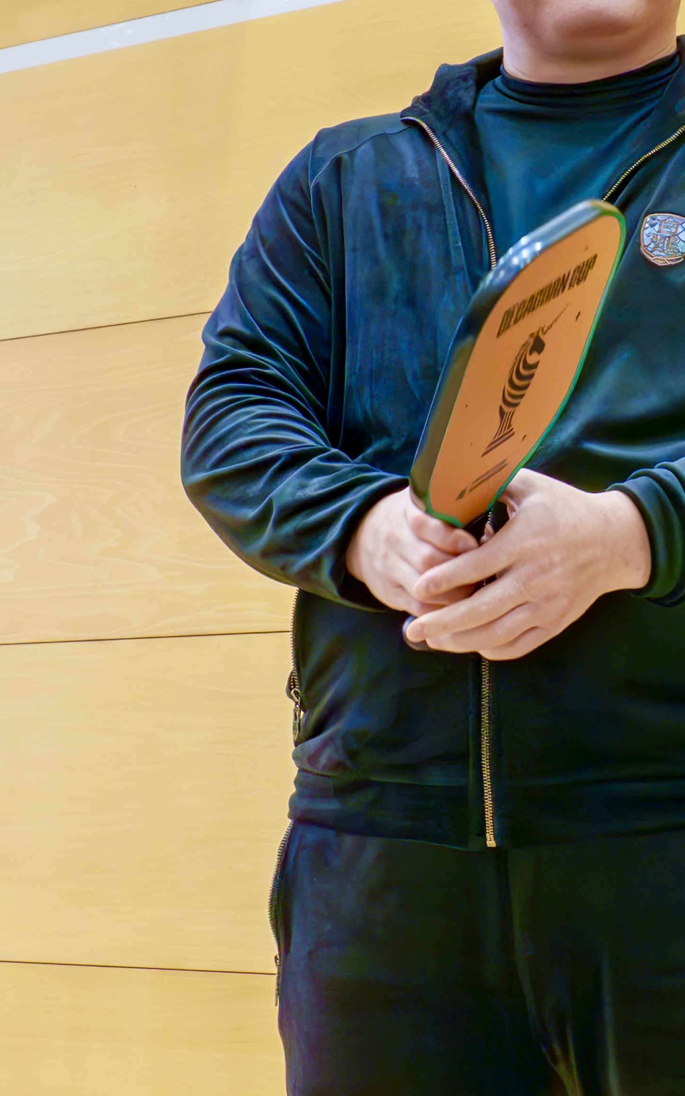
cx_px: 516
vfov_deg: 27.4
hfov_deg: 17.5
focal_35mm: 74
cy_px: 260
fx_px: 2211
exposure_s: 1/125
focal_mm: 18
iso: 1250
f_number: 5.6
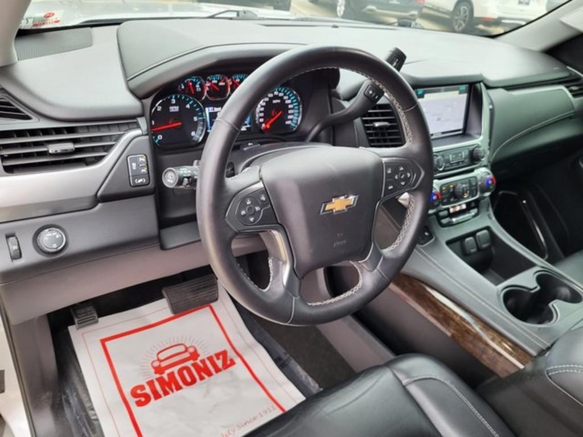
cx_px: 292
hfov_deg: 67.3
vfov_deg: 53.1
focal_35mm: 26
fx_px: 438
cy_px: 218
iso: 250
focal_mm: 5.4
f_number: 1.8
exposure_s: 1/120
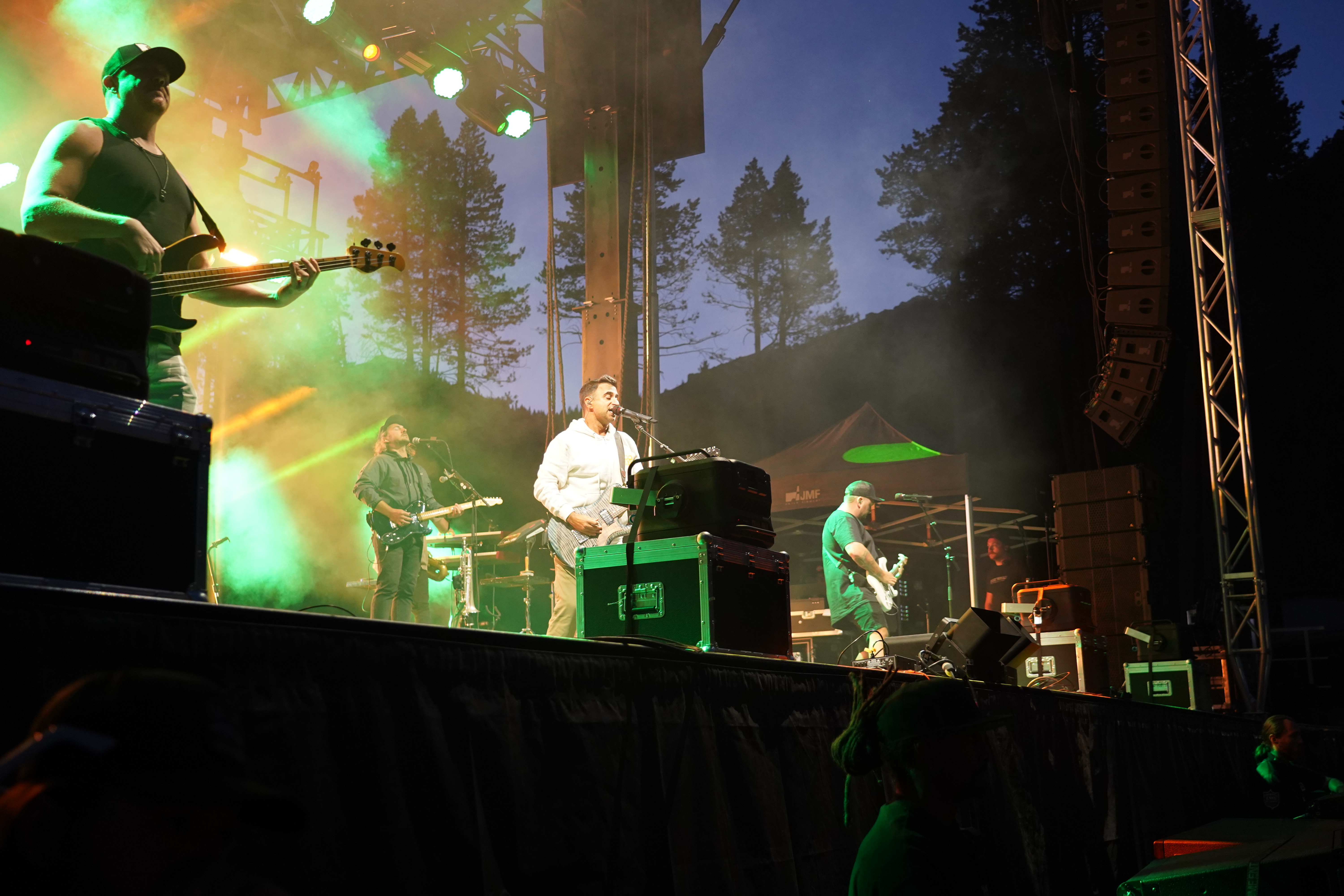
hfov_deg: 48.5
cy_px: 448
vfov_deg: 33.4
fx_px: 1493
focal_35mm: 40
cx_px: 672
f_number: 4
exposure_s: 1/160
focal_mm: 40
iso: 2500
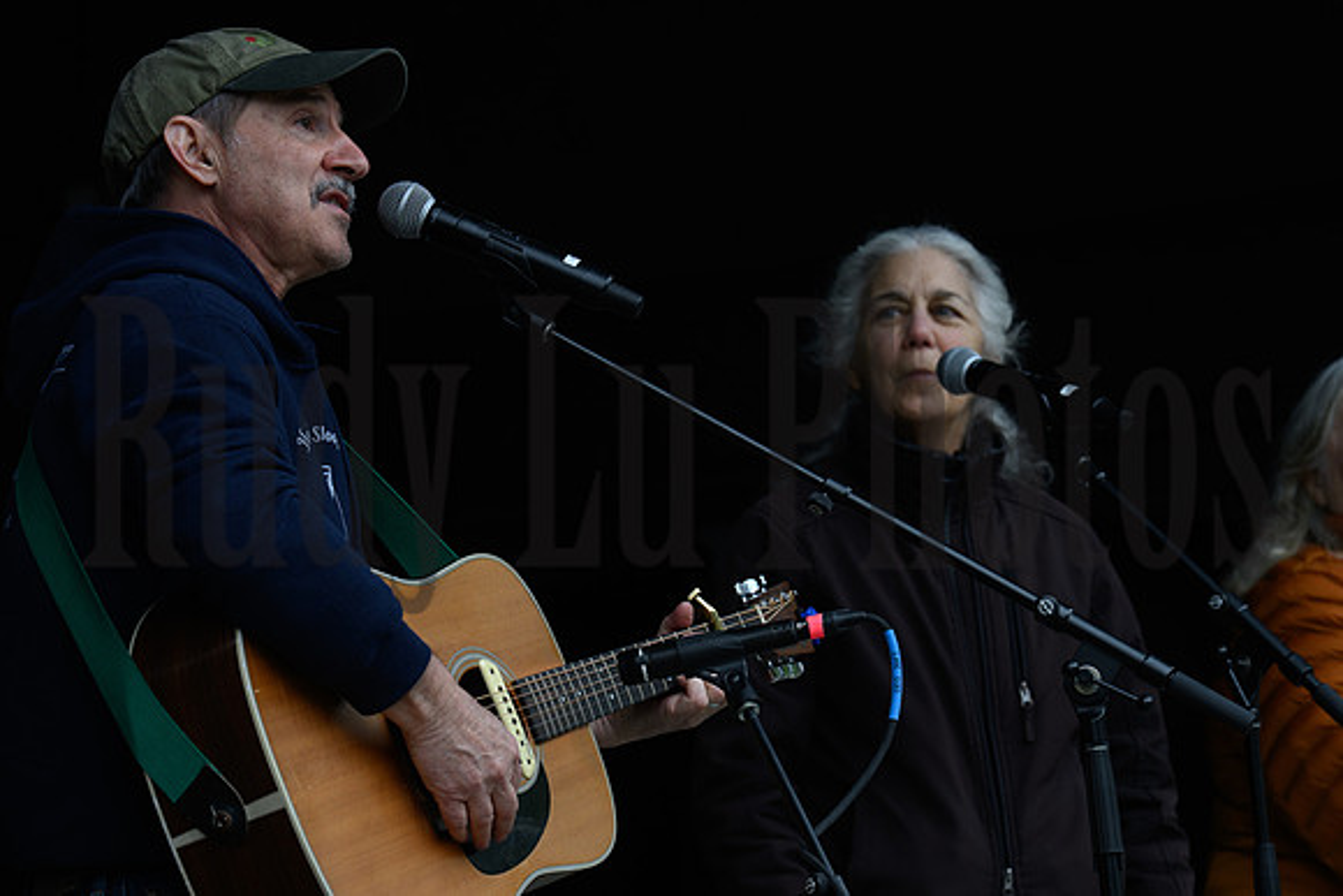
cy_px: 448
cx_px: 672
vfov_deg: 7.0
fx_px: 7276
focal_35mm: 195
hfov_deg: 10.5
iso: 800
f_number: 8
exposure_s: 1/500
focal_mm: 195
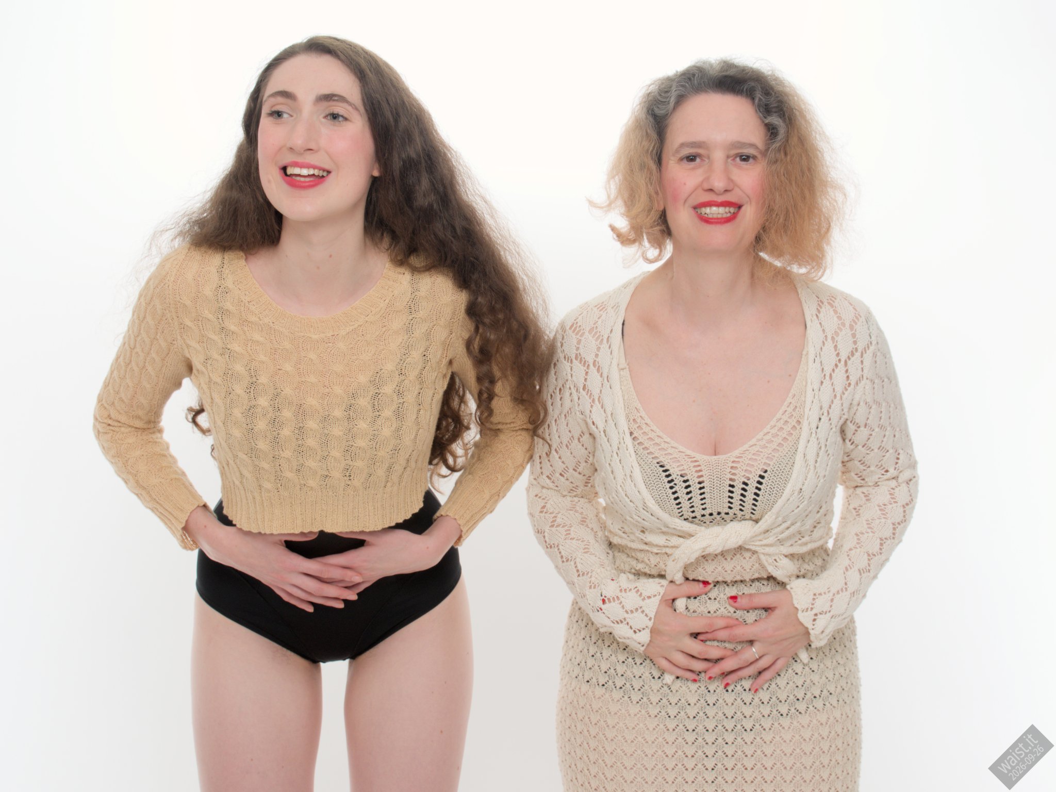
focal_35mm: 76
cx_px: 528
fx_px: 2318
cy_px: 396
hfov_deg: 25.7
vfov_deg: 19.4
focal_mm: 38
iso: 200
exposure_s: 1/100
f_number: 9
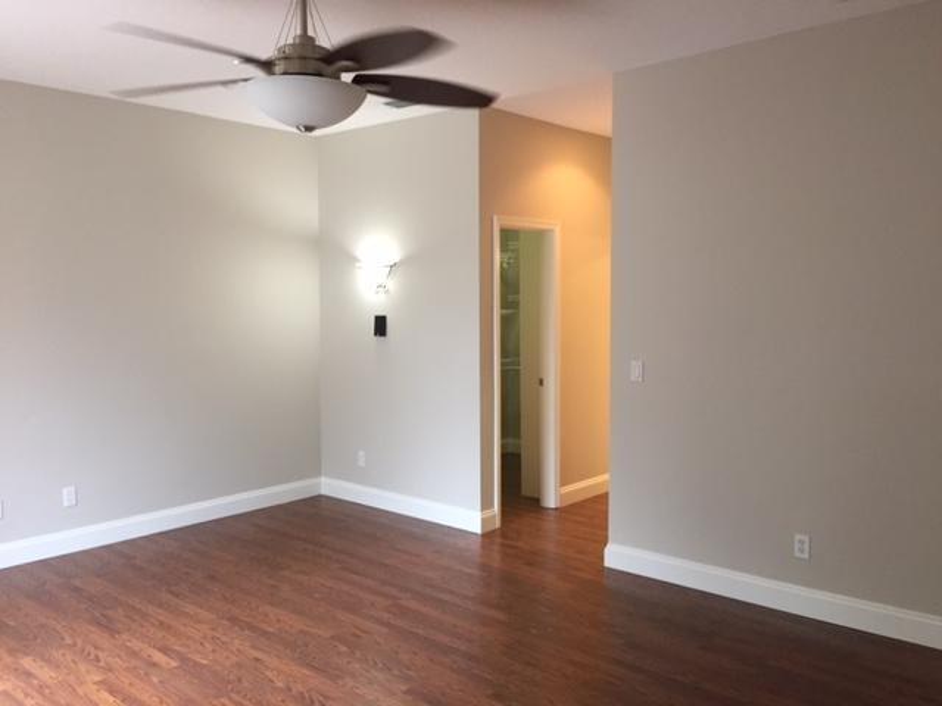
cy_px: 353
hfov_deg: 61.7
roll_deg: -1.5
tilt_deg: -0.9
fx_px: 789
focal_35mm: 29
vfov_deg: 48.2
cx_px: 471
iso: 125
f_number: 2.2
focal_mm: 4.15
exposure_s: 1/30
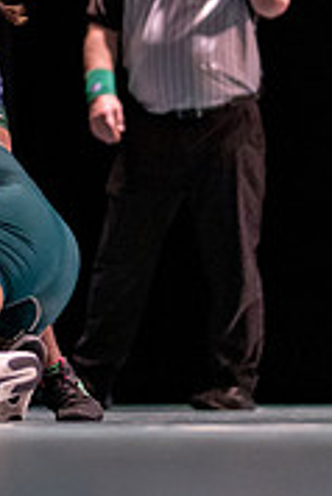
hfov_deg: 5.3
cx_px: -151
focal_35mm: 256
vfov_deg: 8.0
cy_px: 44
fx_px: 3534
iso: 1600
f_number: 1.2
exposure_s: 1/1000
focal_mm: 50
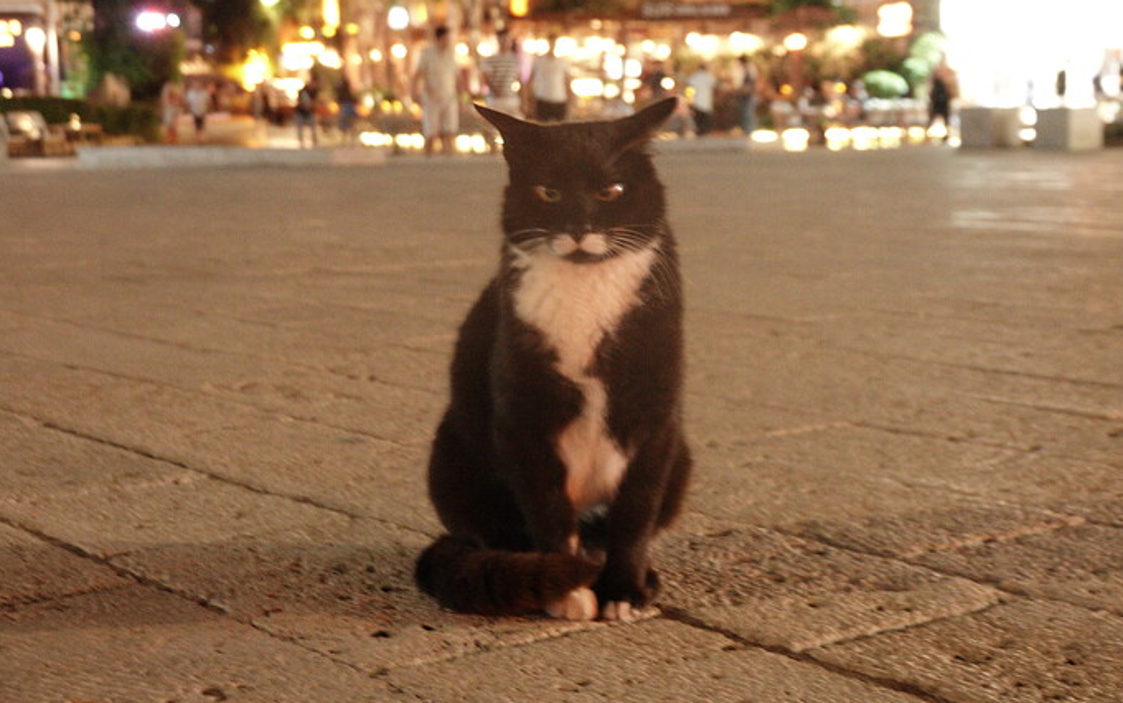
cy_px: 332
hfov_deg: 32.0
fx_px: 1959
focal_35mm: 64
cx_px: 562
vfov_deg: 20.3
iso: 3200
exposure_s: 1/10
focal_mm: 22.92
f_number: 4
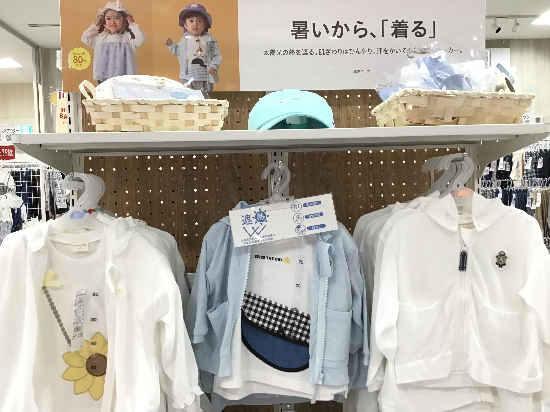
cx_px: 275
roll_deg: +1.8
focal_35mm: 31
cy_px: 206
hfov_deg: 58.4
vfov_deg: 45.4
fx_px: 493
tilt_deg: -2.6
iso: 40
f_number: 2.4
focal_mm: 3.3
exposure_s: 1/30
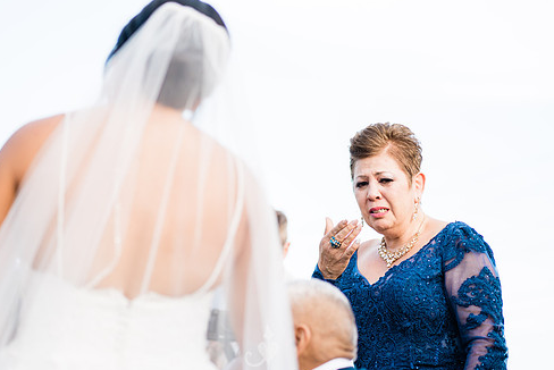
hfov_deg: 20.2
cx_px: 269
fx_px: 1555
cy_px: 196
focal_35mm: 101
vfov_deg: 13.6
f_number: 2.2
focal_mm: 85
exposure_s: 1/640
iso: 160
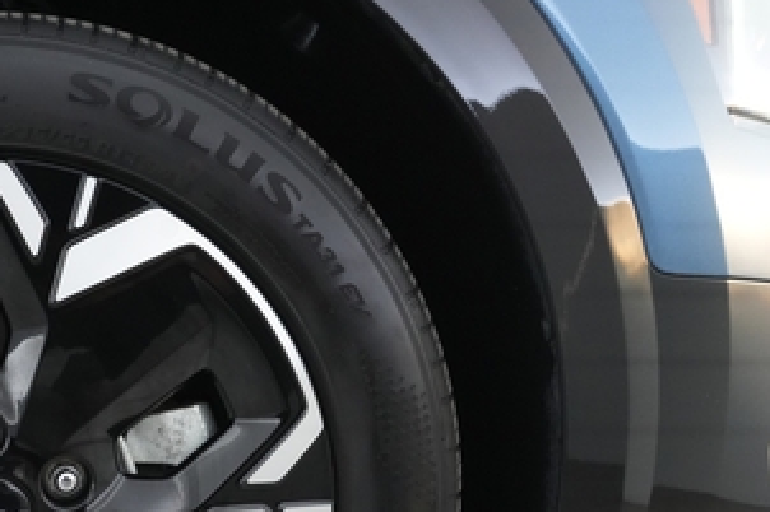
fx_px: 1133
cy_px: 494
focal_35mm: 53
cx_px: 56
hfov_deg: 35.1
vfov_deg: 24.5
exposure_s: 1/125
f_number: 4
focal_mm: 25
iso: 5000
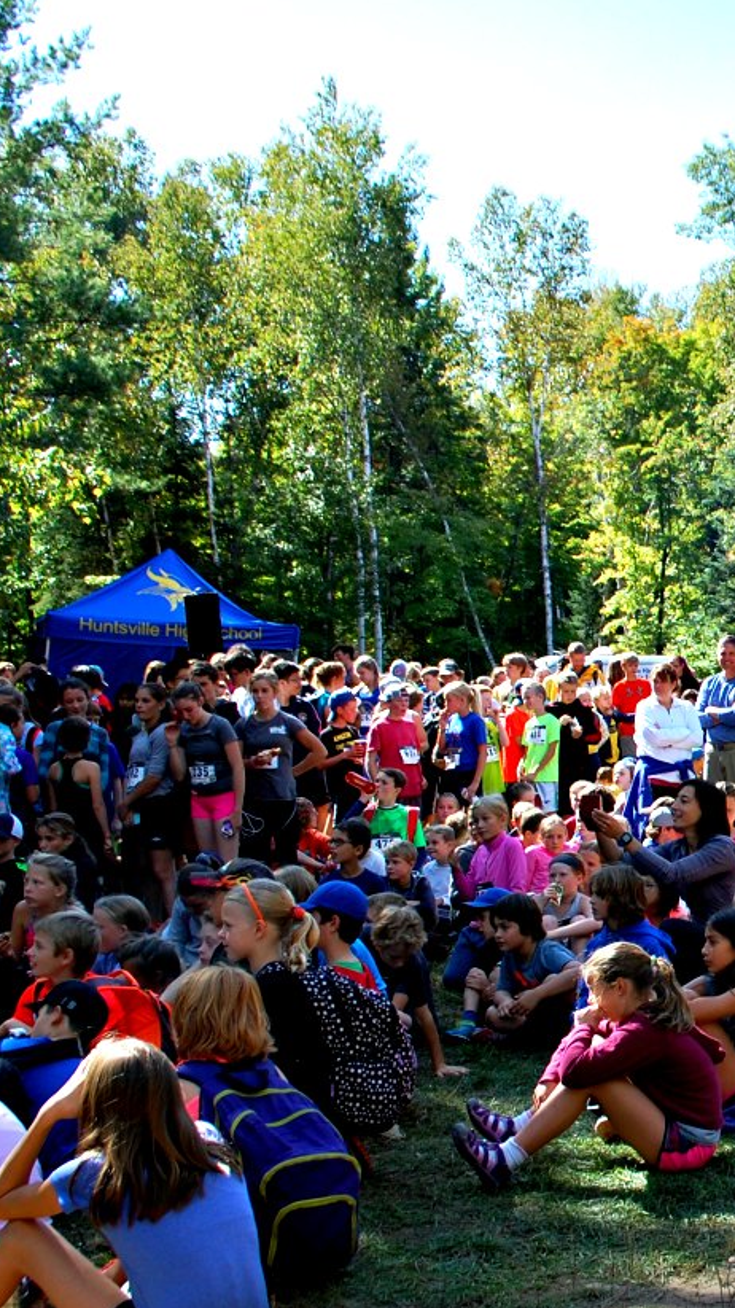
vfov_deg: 35.4
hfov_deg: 19.0
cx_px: 926
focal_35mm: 59
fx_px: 2045
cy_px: 708
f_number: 7.1
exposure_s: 1/200
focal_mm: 22
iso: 200
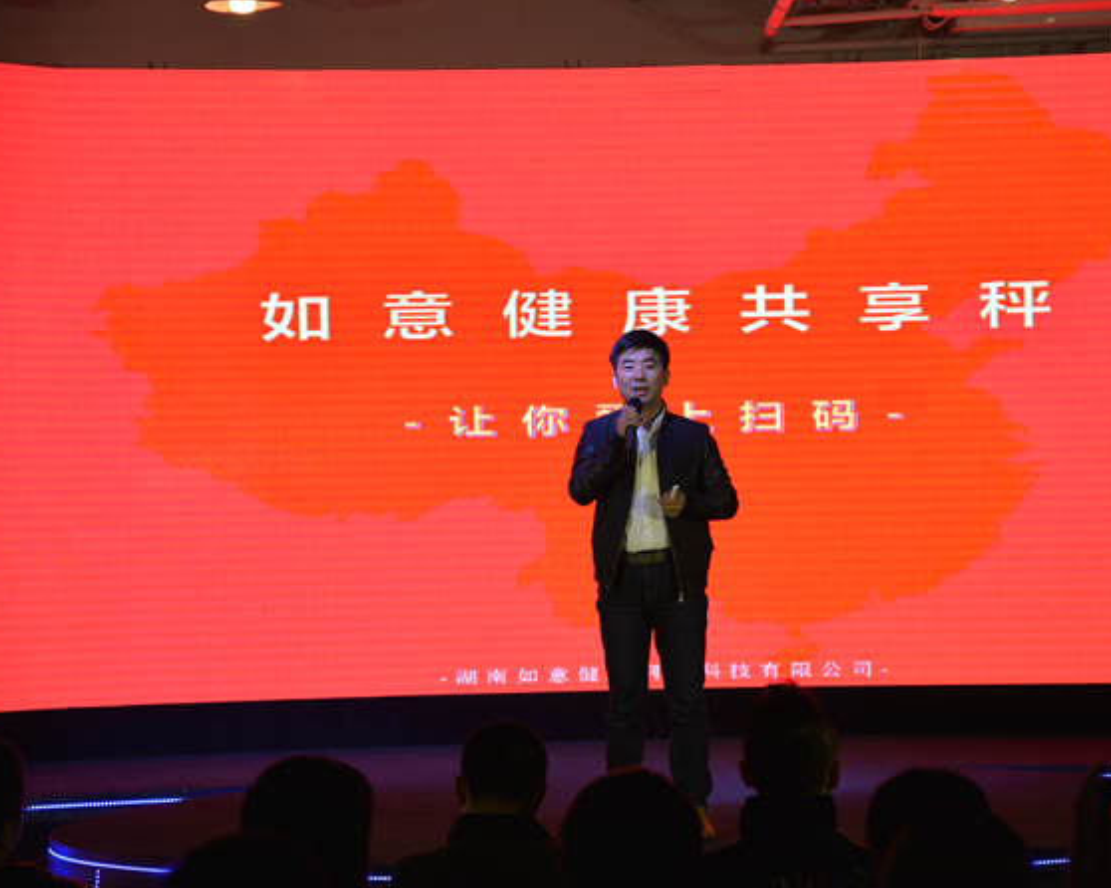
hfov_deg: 19.8
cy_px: 447
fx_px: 3188
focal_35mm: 97
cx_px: 647
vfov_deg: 15.9
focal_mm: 85
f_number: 4.5
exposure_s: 1/125
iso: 250
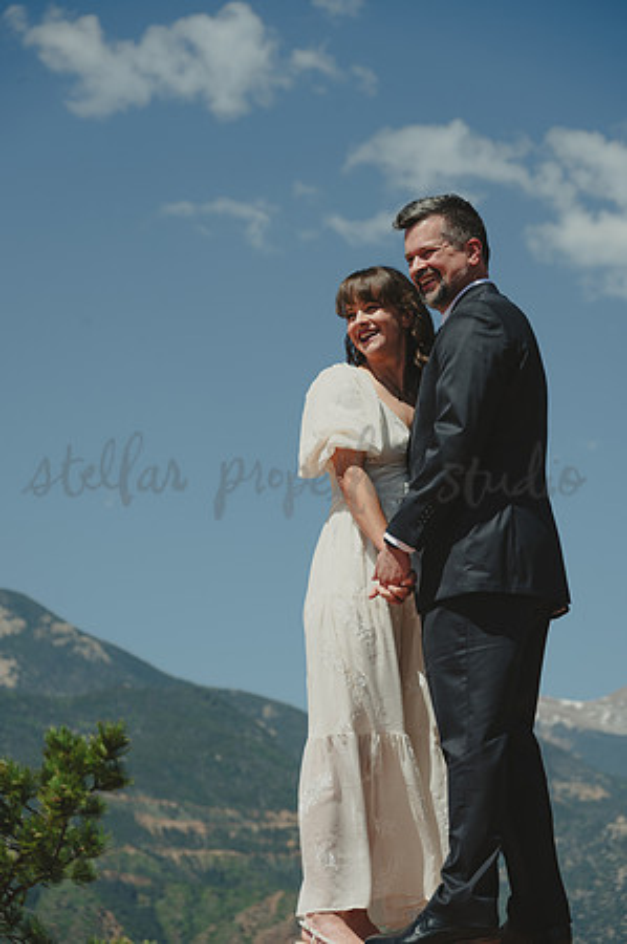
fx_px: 2880
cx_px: 314
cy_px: 472
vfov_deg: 18.6
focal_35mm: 110
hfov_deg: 12.4
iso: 100
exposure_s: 1/800
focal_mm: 110
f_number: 6.3
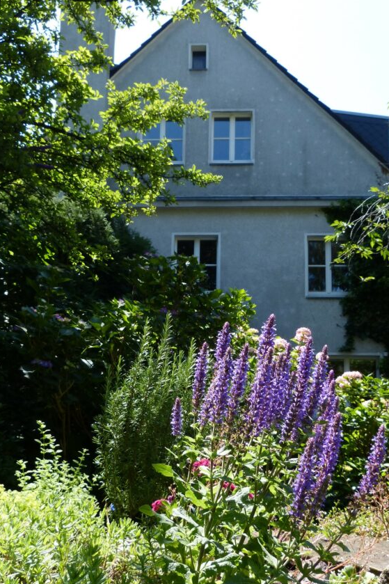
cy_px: 265
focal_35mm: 33
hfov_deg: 39.5
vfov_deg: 57.1
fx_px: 535
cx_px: 259
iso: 100
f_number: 4
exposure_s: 1/320
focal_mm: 4.5
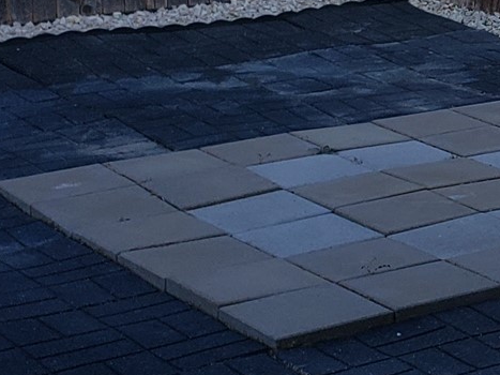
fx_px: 1646
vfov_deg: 12.8
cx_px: 1001
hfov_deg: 14.4
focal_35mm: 114
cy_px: -20
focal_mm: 4.3
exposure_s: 1/502
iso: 50
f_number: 2.4
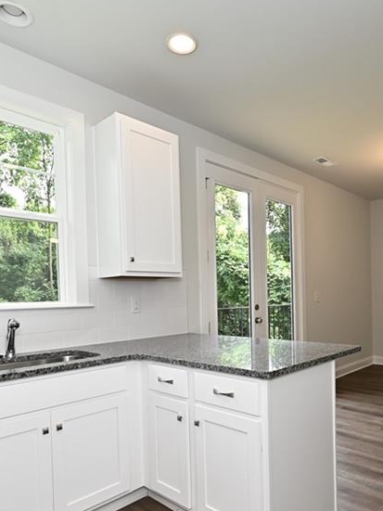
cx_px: 222
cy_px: 306
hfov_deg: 54.6
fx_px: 369
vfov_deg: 68.7
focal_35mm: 25
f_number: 7.1
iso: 1000
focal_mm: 14
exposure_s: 1/200
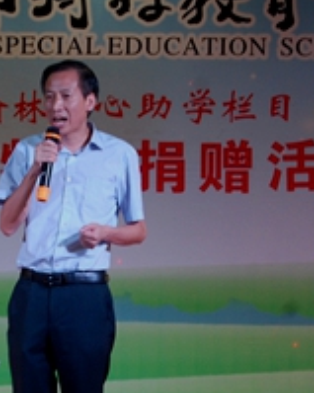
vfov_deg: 9.9
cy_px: 320
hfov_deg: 7.9
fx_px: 2257
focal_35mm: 194
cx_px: 59
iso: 400
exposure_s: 1/50
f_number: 5.6
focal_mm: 55
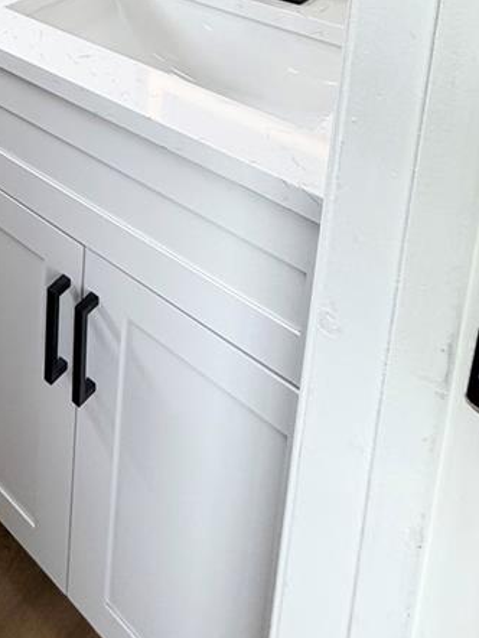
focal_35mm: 38
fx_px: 700
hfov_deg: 30.9
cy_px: -154
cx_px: -118
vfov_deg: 36.1
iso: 64
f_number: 2.2
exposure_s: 1/120
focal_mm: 2.22
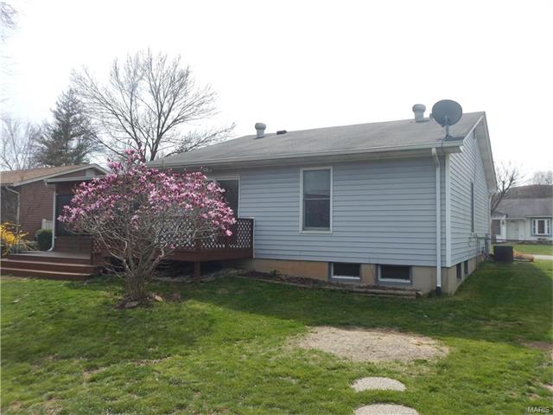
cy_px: 208
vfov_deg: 48.2
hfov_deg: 61.7
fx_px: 463
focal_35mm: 29
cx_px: 276
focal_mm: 5.1
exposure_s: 1/800
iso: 125
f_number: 4.1
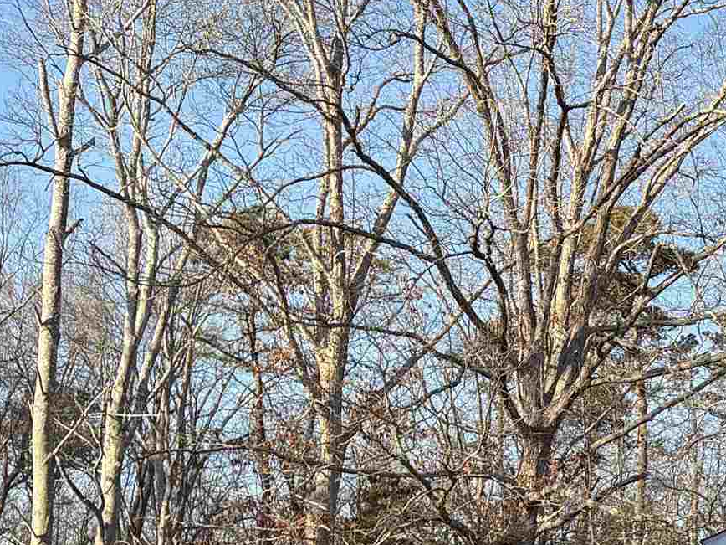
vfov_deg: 15.3
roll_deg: -2.5
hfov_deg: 18.2
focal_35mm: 92
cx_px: 1186
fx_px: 1930
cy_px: 715
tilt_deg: +2.8
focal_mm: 5.96
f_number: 1.6
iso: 50
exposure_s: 1/1048
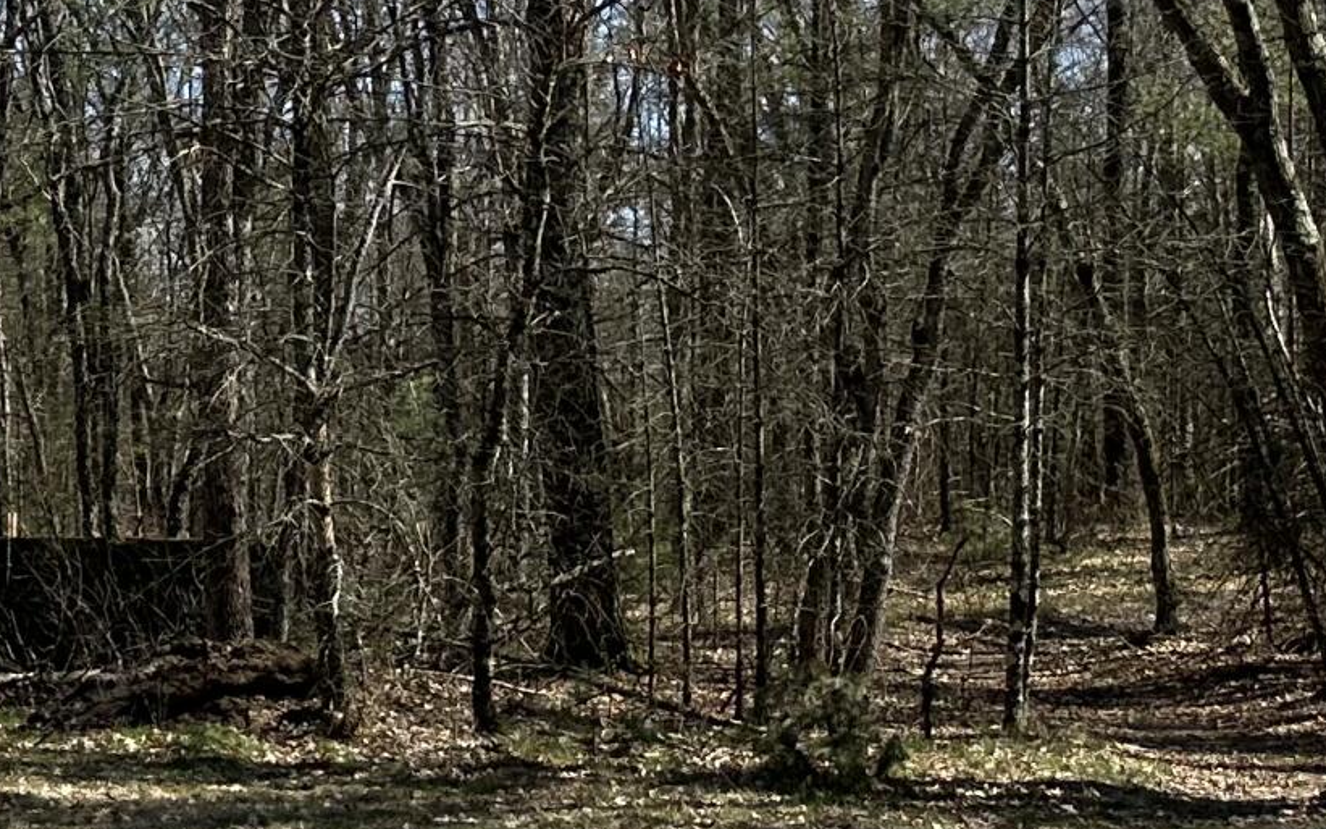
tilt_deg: -0.8
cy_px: 551
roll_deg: -0.5
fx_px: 3361
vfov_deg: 14.0
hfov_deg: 18.3
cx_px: -956
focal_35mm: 93
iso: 80
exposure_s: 1/2660
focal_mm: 6.86
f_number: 1.78
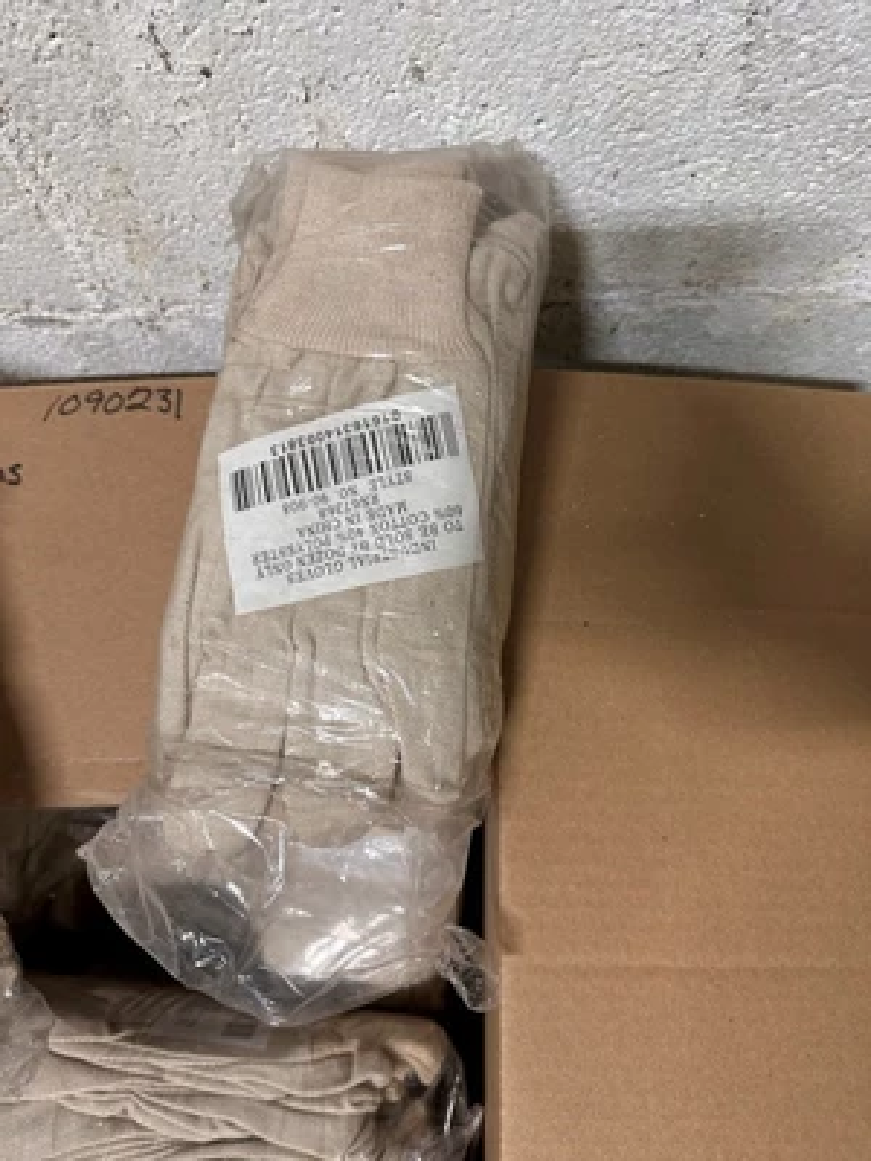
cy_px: 580
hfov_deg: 56.8
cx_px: 436
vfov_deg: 71.6
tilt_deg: -69.8
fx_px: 805
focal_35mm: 24
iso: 160
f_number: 1.78
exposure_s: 1/120
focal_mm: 6.86
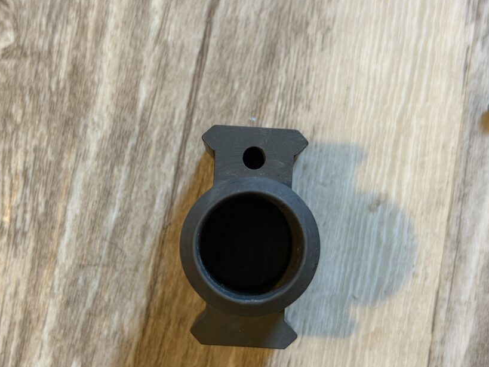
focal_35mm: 60
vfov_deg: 24.4
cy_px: 209
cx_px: 239
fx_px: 847
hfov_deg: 32.2
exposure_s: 1/40
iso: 400
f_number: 1.78
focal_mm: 6.76
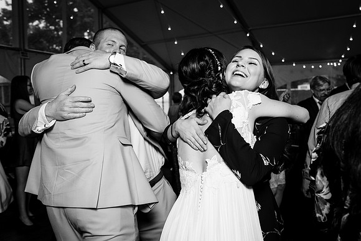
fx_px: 348
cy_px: 111
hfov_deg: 54.9
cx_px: 177
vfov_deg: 38.2
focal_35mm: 35
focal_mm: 31
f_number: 4
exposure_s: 1/200
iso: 1600
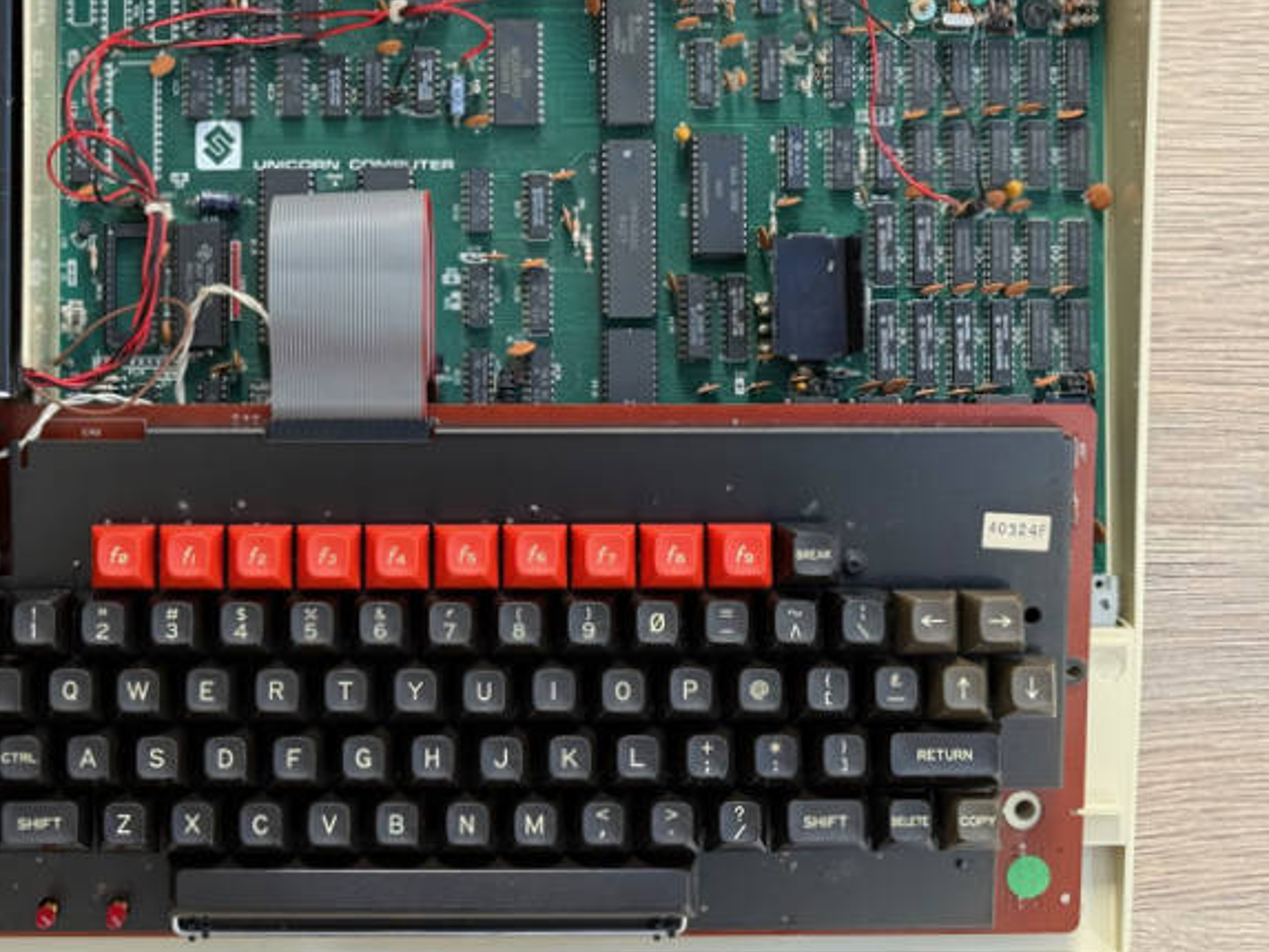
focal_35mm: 67
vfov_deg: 21.9
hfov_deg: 28.8
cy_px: 390
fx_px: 2457
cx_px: 425
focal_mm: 6.8
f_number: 1.8
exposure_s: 1/270
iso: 80
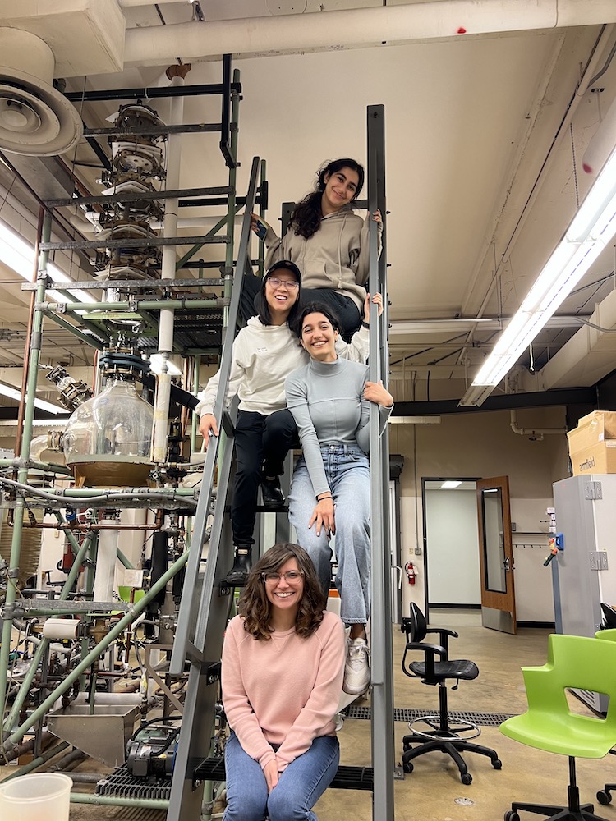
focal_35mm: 26
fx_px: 617
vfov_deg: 67.3
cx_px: 308
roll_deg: -0.6
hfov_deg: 53.1
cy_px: 410
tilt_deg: +12.6
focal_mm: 5.7
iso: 100
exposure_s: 1/60
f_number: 1.5
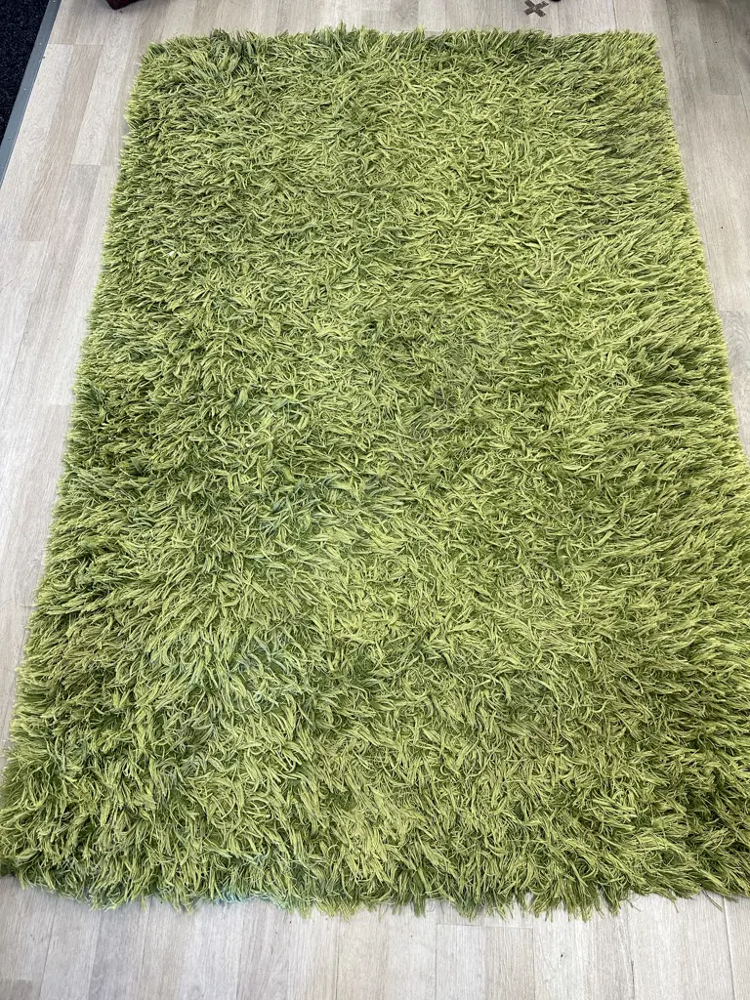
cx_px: 375
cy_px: 500
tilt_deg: -68.8
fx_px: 693
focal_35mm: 24
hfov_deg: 56.8
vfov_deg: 71.6
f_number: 1.78
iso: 160
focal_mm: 6.86
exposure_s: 1/100
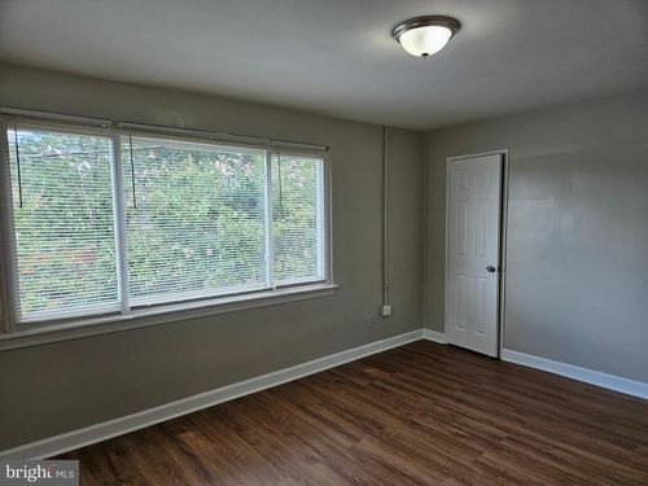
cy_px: 243
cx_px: 324
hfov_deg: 73.9
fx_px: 431
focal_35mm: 23
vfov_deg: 58.9
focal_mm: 5.4
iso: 40
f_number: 1.8
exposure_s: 1/120
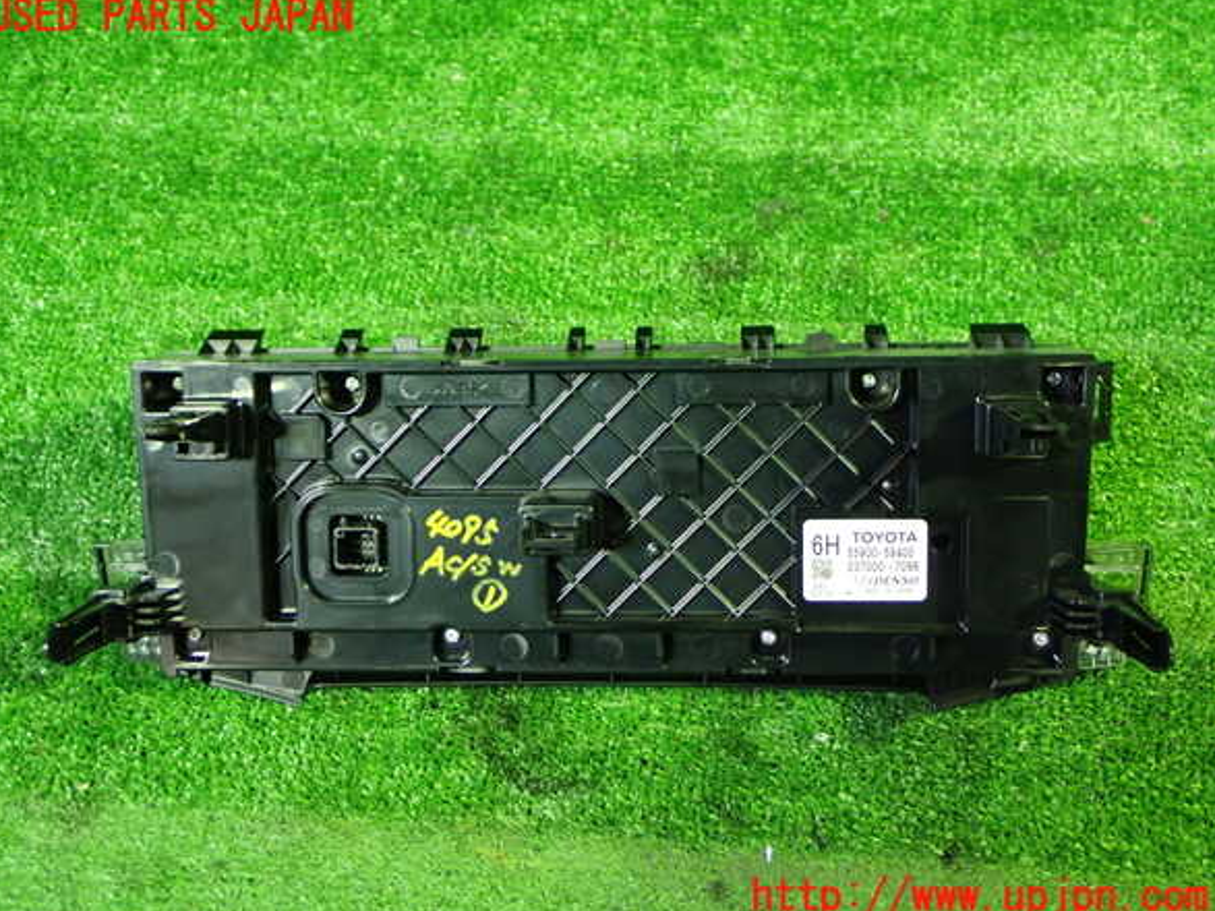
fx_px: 1579
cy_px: 458
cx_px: 598
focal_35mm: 45
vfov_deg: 32.2
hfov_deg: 42.1
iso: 800
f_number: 2.9
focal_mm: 7.84
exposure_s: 1/15
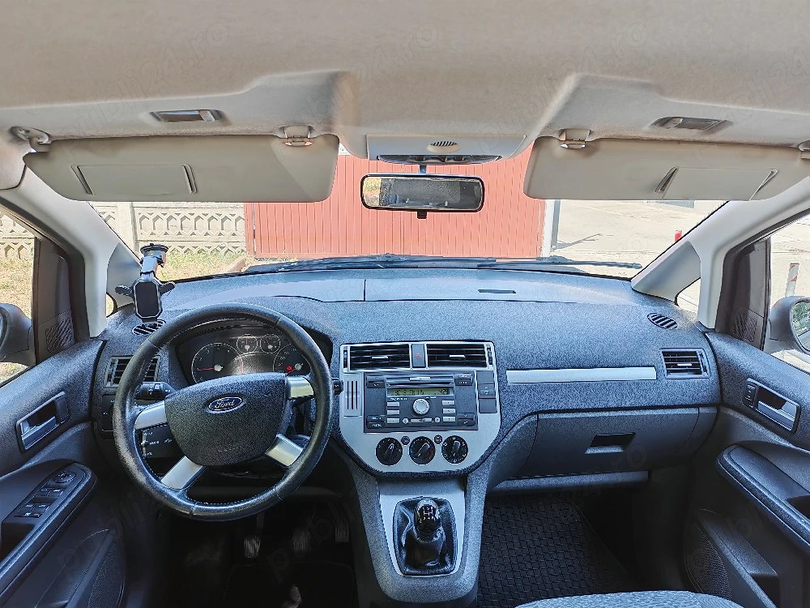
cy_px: 304
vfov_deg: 56.8
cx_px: 405
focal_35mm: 24
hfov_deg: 71.6
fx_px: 562
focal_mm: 6.12
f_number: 1.9
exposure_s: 1/100
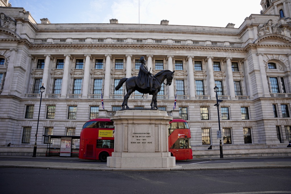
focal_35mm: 24
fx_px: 194
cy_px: 97
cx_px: 146
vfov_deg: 53.1
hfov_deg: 73.7
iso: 100
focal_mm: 24
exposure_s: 1/640
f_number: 2.8
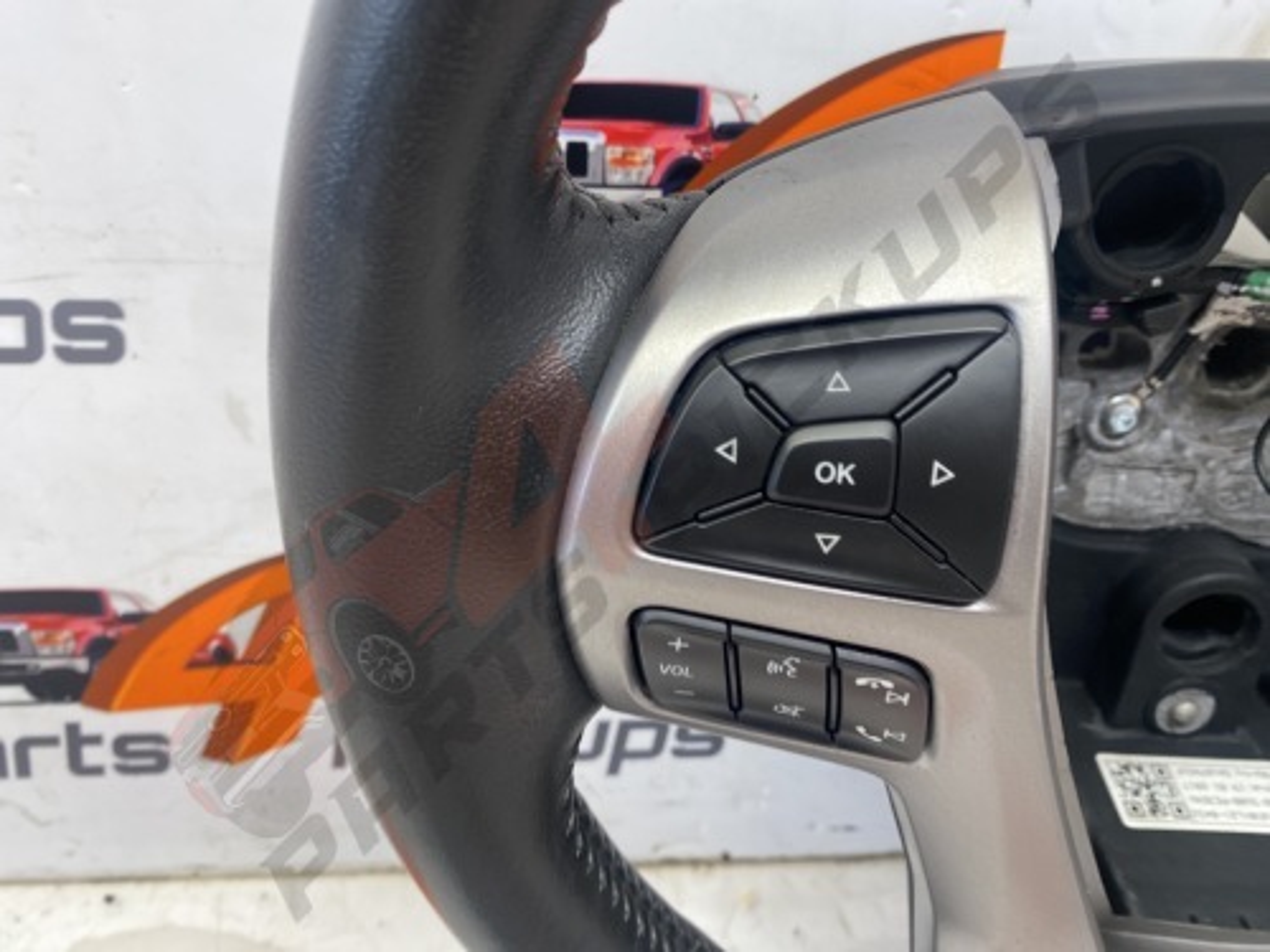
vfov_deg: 53.1
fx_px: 954
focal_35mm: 26
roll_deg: -2.7
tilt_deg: -27.7
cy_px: 476
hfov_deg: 67.3
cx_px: 635
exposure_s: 1/100
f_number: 1.8
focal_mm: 4.25
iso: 80
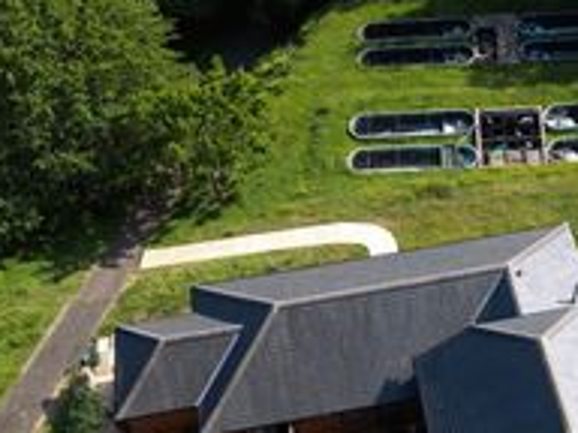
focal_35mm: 50
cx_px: 440
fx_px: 835
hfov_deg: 37.2
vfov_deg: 28.4
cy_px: 355
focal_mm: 6.72
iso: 100
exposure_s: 1/1250
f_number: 1.7
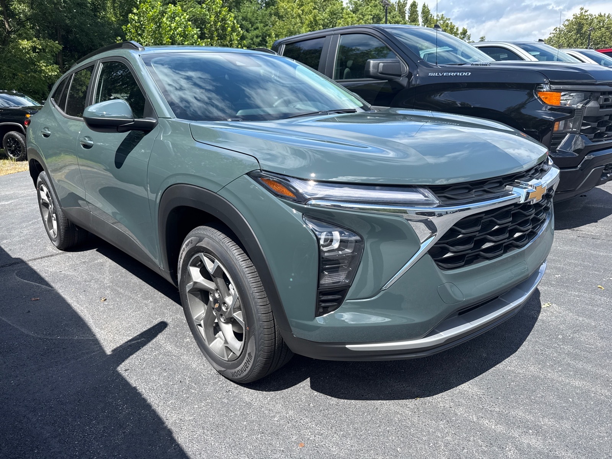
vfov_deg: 56.8
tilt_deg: -16.2
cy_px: 230
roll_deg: +3.1
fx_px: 424
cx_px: 306
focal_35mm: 24
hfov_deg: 71.6
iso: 80
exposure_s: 1/2000
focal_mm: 6.76
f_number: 1.78
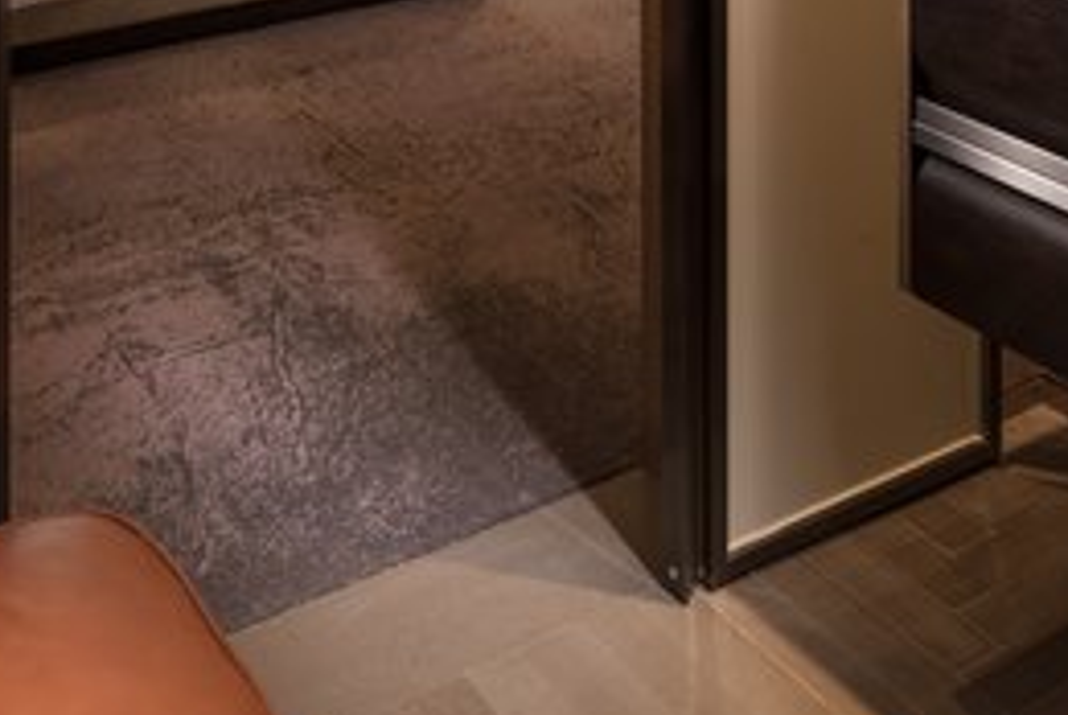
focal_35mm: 59
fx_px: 1752
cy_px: -516
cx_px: 530
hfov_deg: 33.9
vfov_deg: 18.7
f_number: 11
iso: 200
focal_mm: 15
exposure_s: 1/5
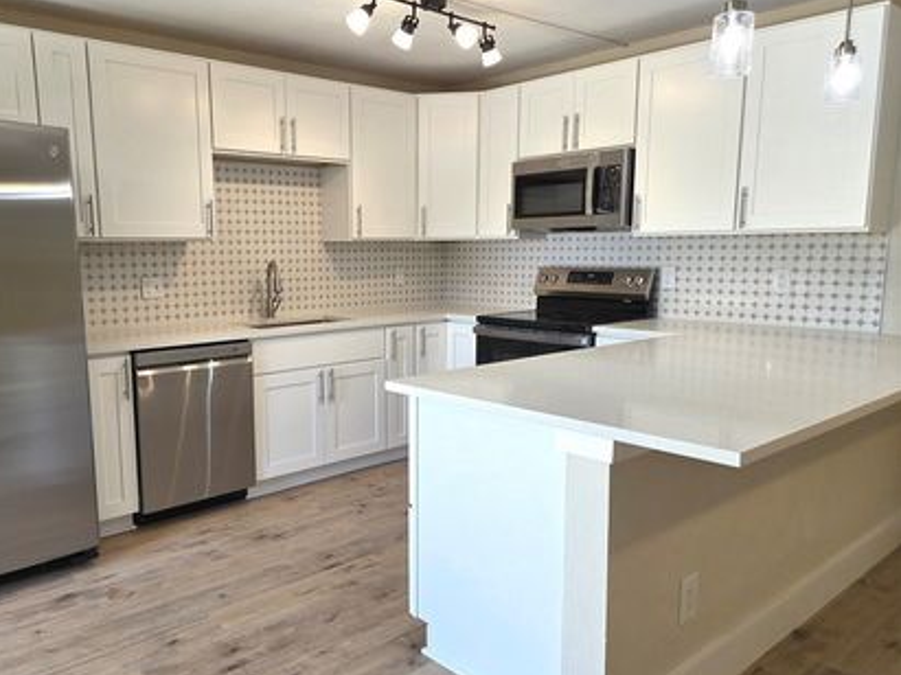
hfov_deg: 62.8
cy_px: 369
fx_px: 729
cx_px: 355
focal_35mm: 28
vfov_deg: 49.7
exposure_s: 1/120
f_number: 1.8
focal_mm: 5.4
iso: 100
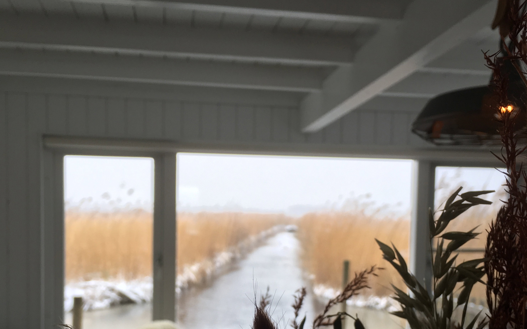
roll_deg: -1.0
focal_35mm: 42
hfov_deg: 47.2
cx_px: 266
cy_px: 257
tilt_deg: -6.4
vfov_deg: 29.9
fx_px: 603
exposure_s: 1/50
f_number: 2.2
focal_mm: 4.15
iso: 32
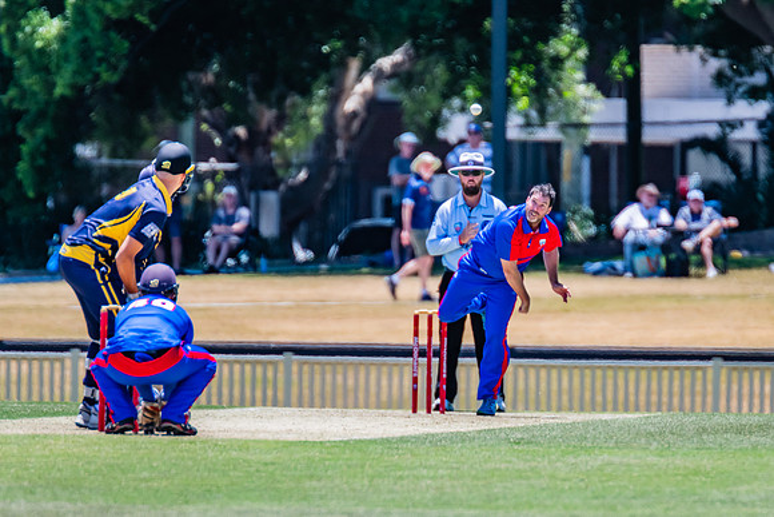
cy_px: 308
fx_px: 16592
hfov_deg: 2.7
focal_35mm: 772
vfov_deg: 1.8
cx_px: 487
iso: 640
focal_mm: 600
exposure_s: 1/2000
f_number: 6.3
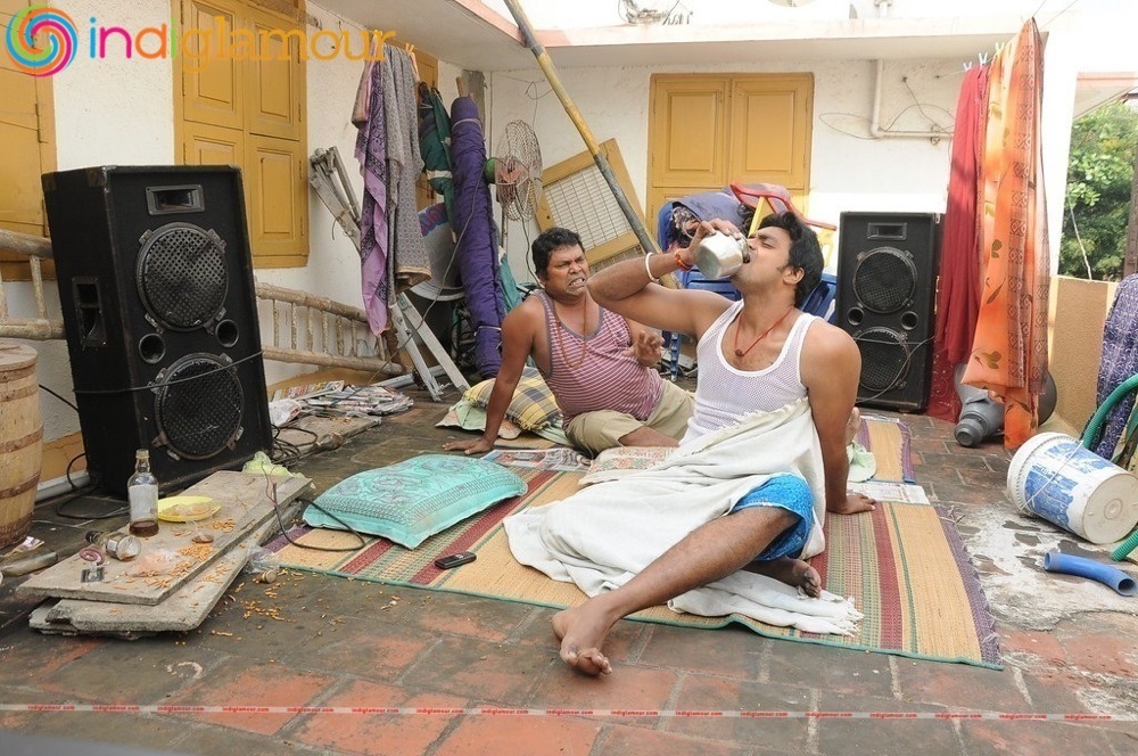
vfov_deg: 47.8
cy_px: 378
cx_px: 569
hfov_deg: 67.4
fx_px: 852
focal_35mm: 27
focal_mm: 18
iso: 250
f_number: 9
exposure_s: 1/125
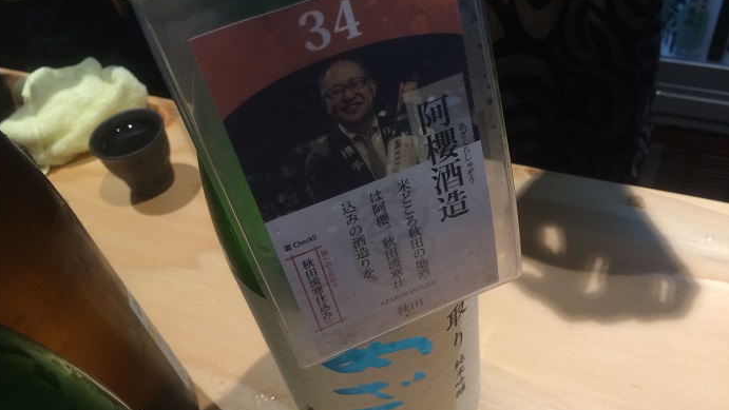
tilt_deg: -48.2
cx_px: 362
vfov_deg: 36.6
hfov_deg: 61.0
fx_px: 619
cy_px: 230
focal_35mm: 32
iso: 50
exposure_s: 1/30
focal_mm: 4.15
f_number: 2.2
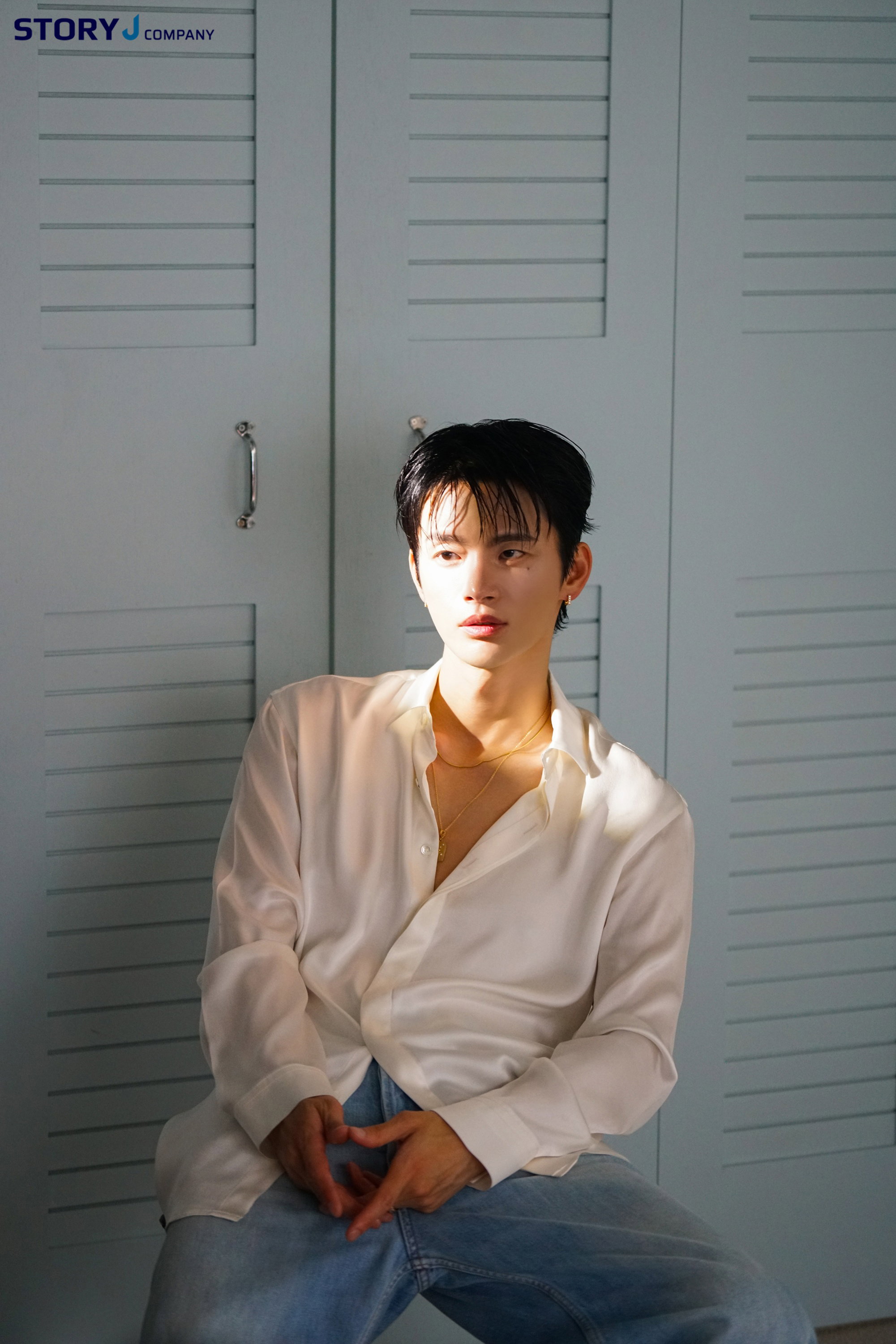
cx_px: 448
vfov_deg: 22.4
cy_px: 672
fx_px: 3396
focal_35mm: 91
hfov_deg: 15.0
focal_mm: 91
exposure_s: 1/160
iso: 3200
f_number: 4
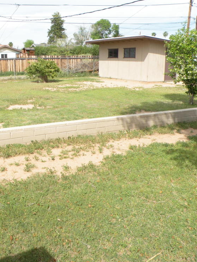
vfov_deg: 50.1
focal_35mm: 37
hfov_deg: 38.2
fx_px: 281
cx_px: 65
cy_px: 134
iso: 64
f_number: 5.6
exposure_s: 1/204
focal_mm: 4.7
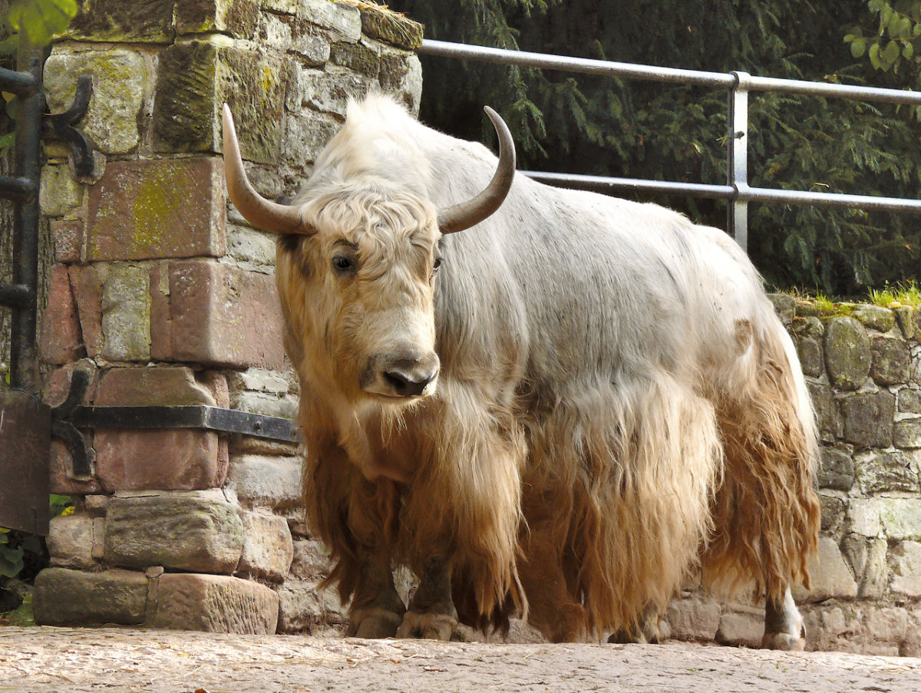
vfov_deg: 8.7
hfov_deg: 11.5
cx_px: 460
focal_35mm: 171
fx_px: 4555
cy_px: 346
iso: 100
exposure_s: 1/160
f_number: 4
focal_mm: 36.2
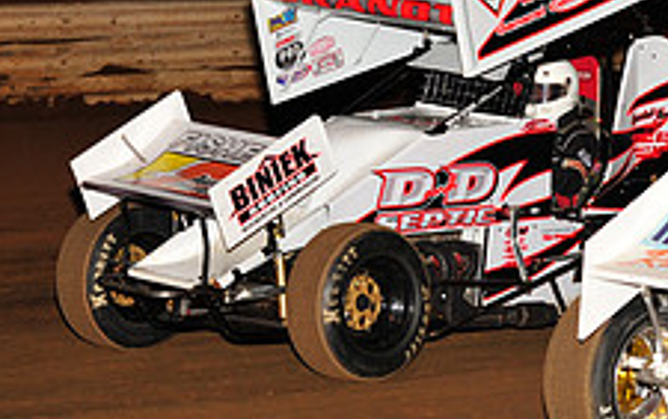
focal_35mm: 210
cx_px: 828
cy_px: 65
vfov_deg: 6.3
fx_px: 3826
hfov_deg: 9.8
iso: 800
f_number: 7.1
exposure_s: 1/250
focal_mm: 80
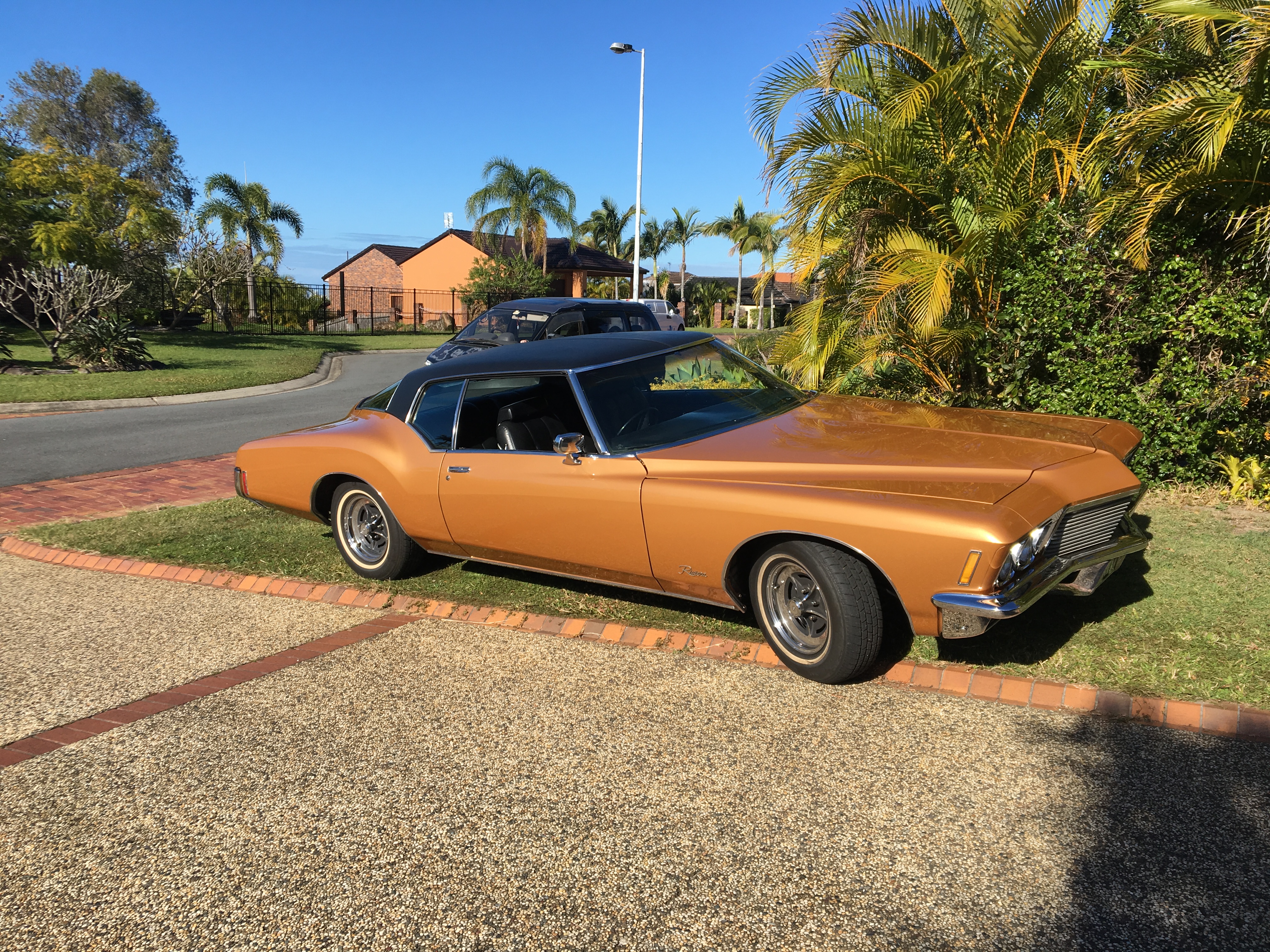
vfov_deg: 48.2
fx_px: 1064
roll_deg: -2.0
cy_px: 476
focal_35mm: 29
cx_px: 635
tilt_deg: -8.0
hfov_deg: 61.7
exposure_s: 1/1425
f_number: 2.2
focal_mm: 4.15
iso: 25
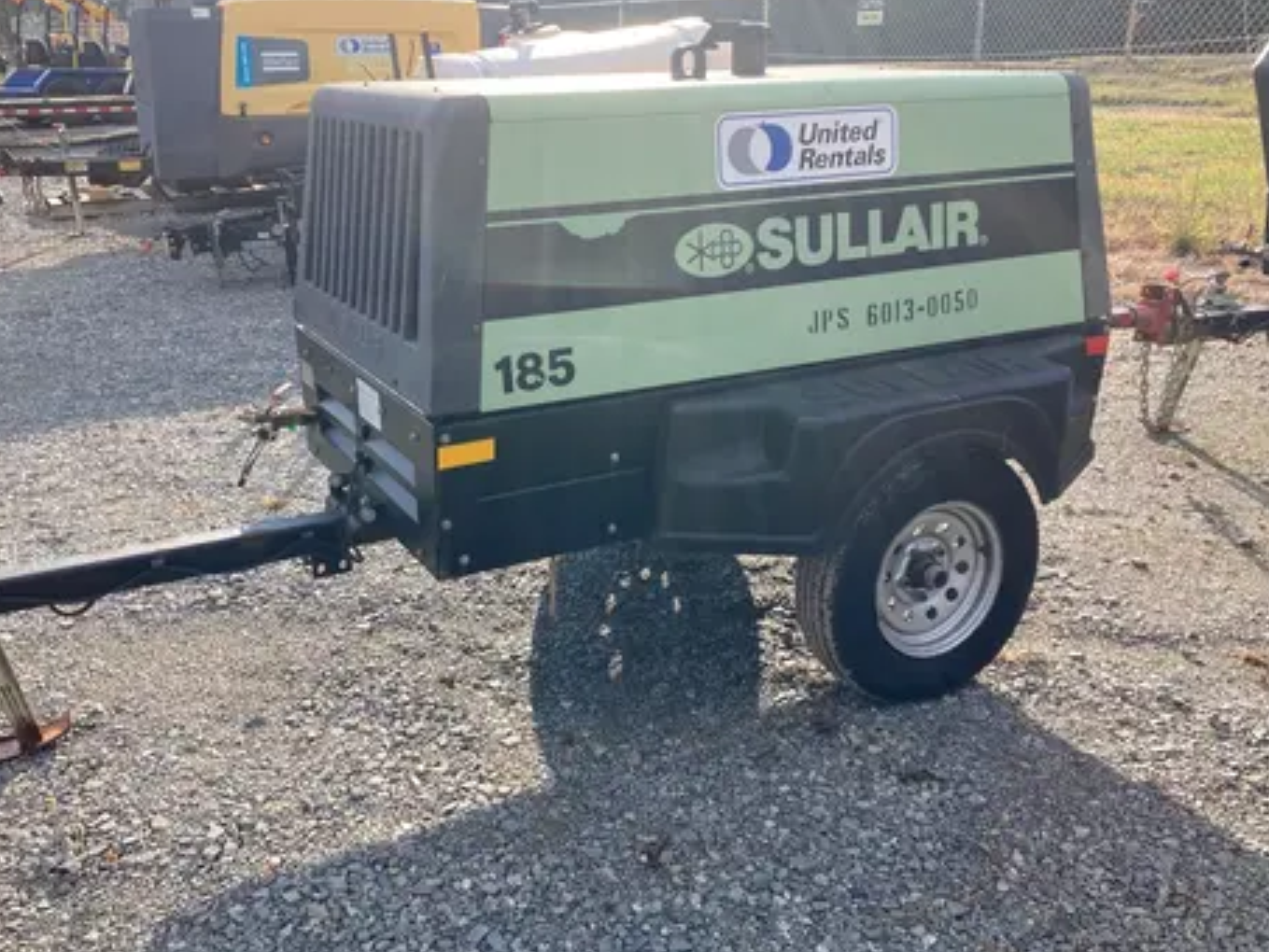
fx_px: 1247
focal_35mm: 34
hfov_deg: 53.8
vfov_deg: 41.8
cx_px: 563
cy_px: 433
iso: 20
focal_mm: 3.99
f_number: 1.8
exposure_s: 1/842
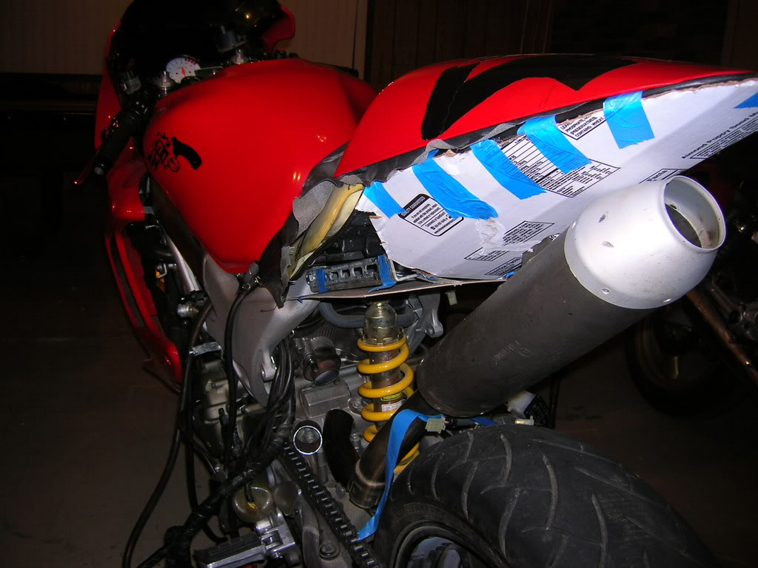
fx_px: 745
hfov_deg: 54.0
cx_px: 379
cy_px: 284
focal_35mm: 34
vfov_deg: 41.8
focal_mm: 5.7
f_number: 2.9
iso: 50
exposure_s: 1/60.1
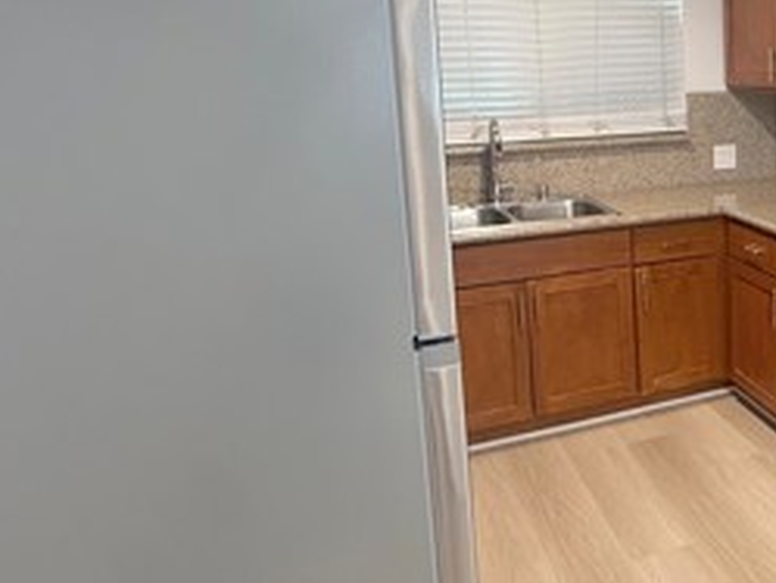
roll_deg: +1.0
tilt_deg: -9.3
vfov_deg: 39.2
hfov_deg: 44.2
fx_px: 807
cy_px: 193
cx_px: 767
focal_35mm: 36
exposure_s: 1/60
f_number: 2.2
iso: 200
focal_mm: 2.22
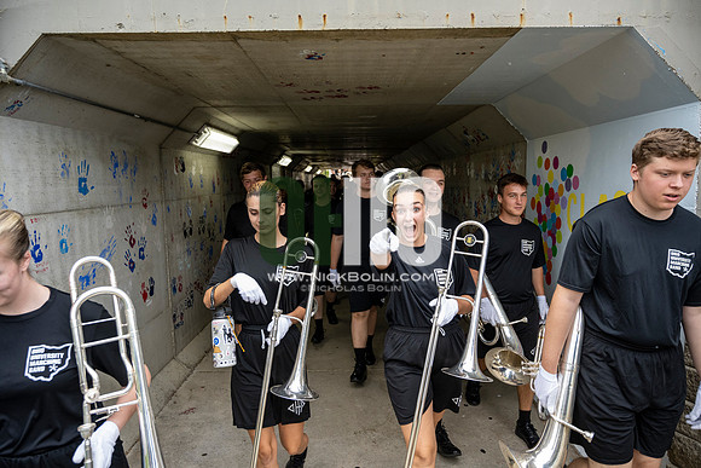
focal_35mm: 24
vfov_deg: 53.2
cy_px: 234
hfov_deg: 73.7
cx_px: 350
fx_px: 467
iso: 800
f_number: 4
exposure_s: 1/800
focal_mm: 24
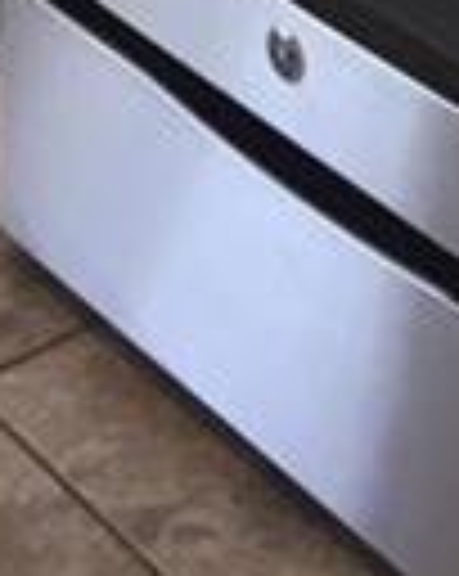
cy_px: -1112
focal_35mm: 170
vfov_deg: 9.2
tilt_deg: -8.4
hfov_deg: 9.0
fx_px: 2894
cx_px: 482
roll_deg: +1.3
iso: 64
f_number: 2.2
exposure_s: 1/30
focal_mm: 4.15
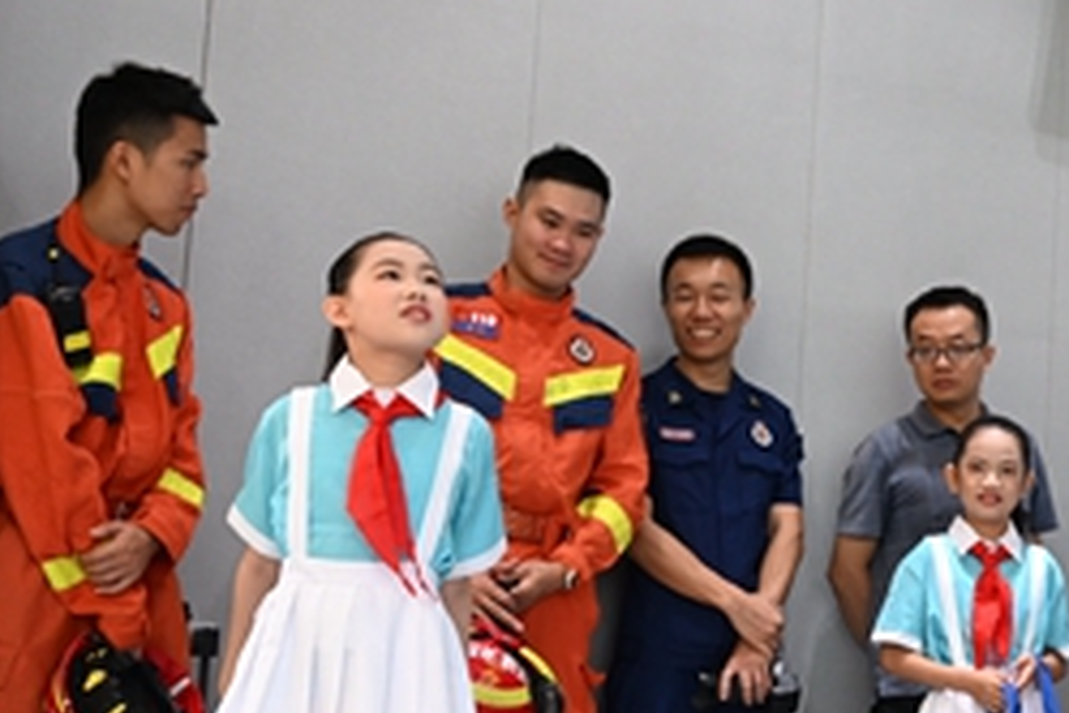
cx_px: 1026
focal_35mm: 77
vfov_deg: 17.7
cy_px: 479
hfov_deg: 25.2
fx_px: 2286
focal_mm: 24
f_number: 4.5
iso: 1250
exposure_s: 1/100
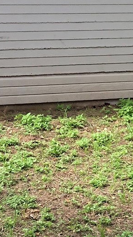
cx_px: 105
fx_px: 759
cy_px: 50
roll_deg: +0.8
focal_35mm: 121
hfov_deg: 10.0
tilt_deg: -3.1
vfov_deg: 17.6
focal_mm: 3.99
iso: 20
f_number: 1.8
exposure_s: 1/934
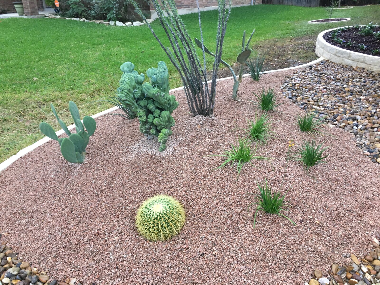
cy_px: 142
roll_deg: +2.0
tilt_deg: -24.4
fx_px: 318
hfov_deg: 61.7
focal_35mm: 29
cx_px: 190
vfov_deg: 48.2
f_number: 2.2
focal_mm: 4.15
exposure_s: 1/30
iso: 80
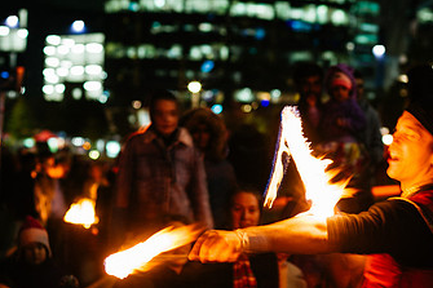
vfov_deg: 9.3
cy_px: 235
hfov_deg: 13.9
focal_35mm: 147
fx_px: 1767
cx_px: 312
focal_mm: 85
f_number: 4
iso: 200
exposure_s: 1/2
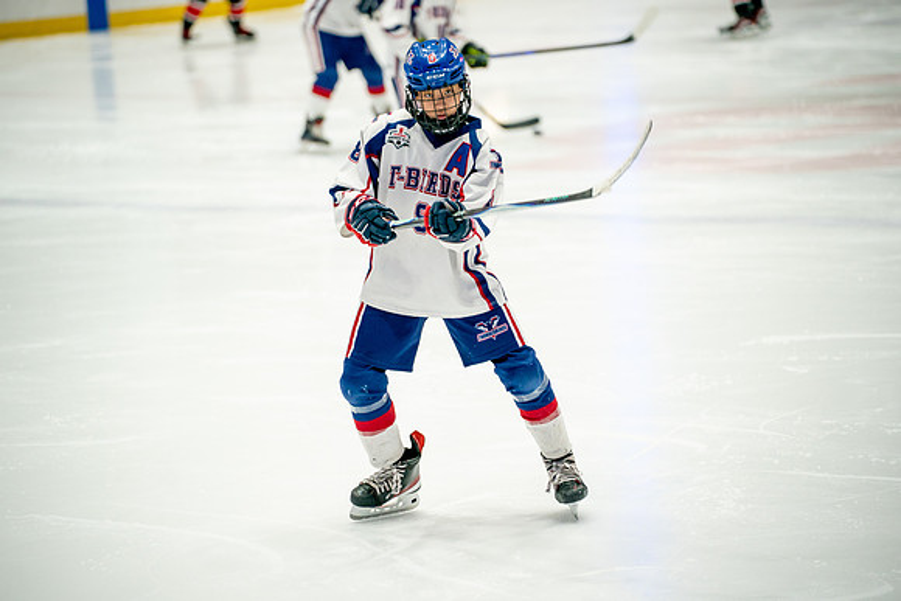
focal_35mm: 164
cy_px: 285
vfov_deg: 8.4
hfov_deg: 12.5
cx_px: 446
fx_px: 4108
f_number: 2.8
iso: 1600
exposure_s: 1/800
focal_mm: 150
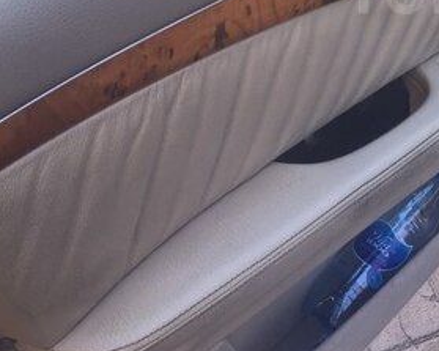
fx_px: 870
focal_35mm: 67
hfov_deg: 25.8
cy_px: -10
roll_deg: -3.7
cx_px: 507
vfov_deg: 21.9
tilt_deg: -36.8
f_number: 2.2
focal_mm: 4.15
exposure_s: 1/100
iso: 32
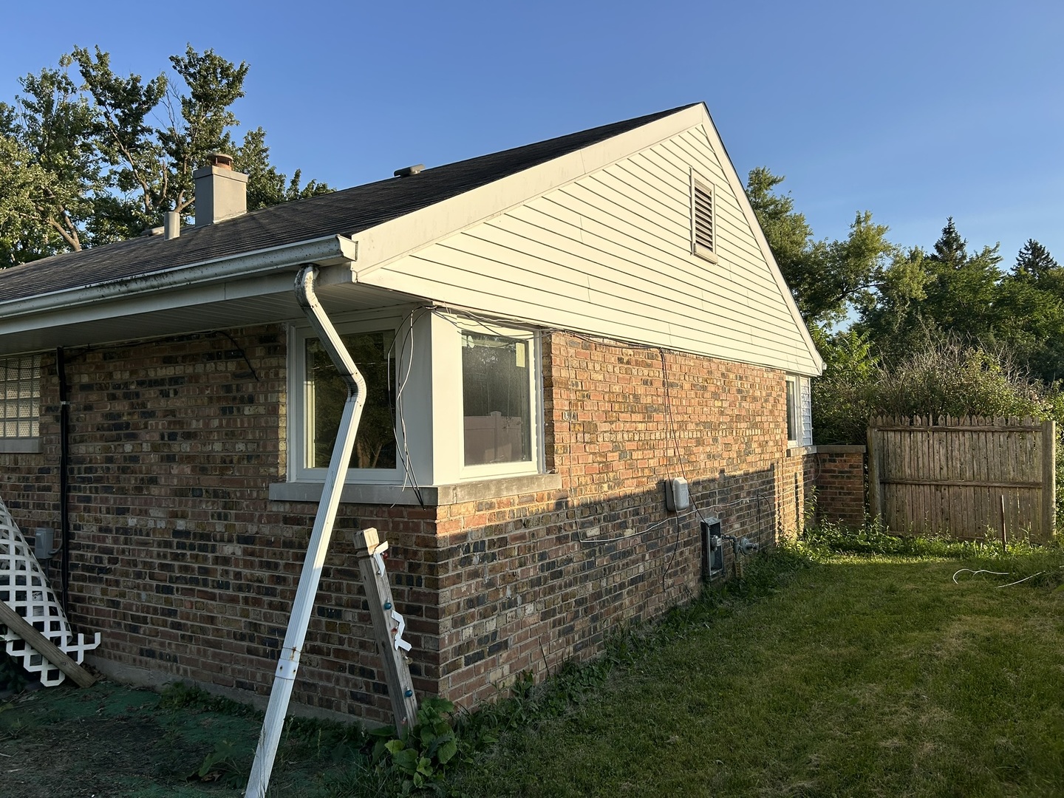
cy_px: 399
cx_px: 532
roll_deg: +1.7
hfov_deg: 67.3
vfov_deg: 53.1
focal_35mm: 26
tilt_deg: +3.8
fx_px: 799
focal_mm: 5.7
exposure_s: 1/3077
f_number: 1.5
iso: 50
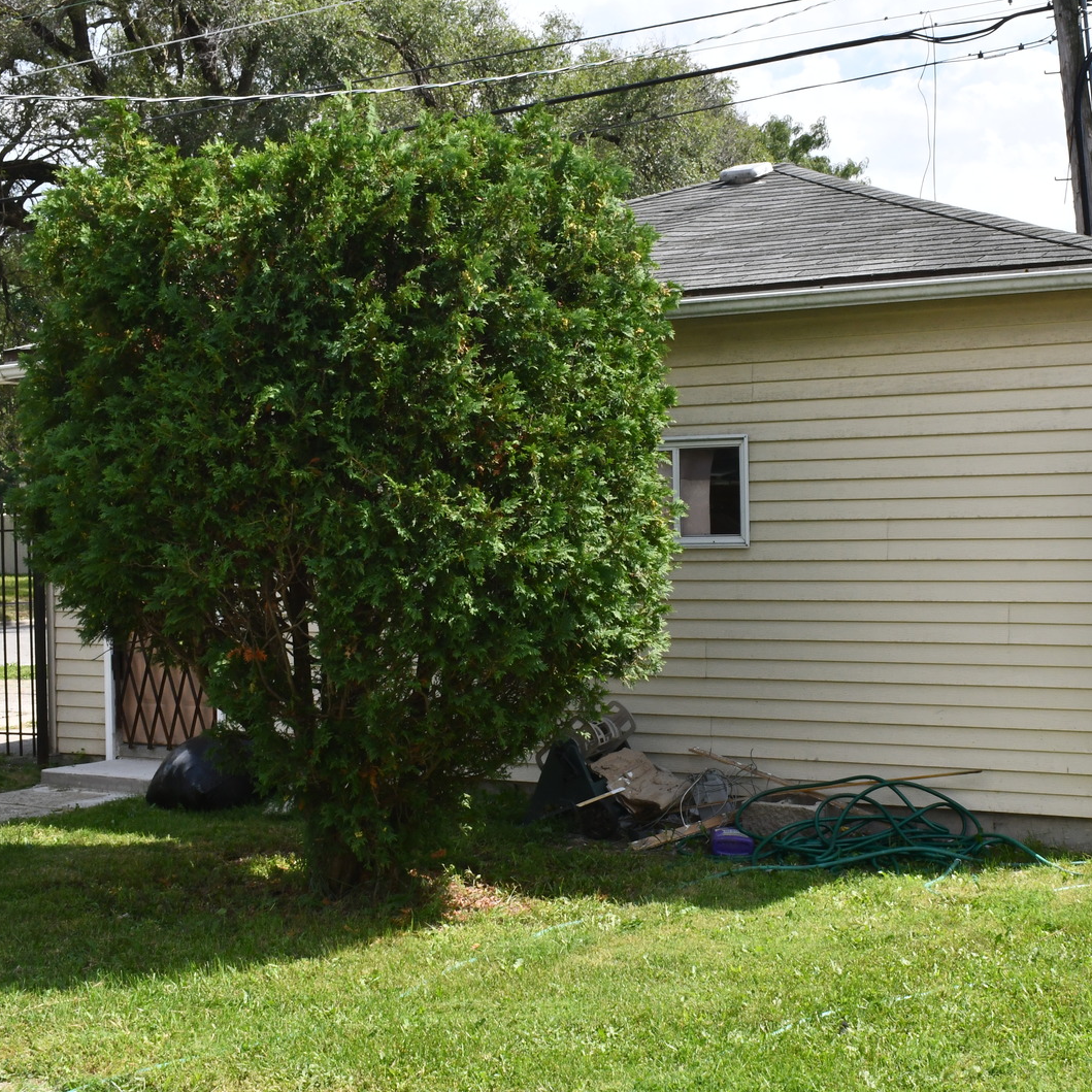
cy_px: 552
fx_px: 1856
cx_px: 710
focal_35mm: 52
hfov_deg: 32.6
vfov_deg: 32.8
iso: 800
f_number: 22
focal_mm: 27
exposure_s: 1/250
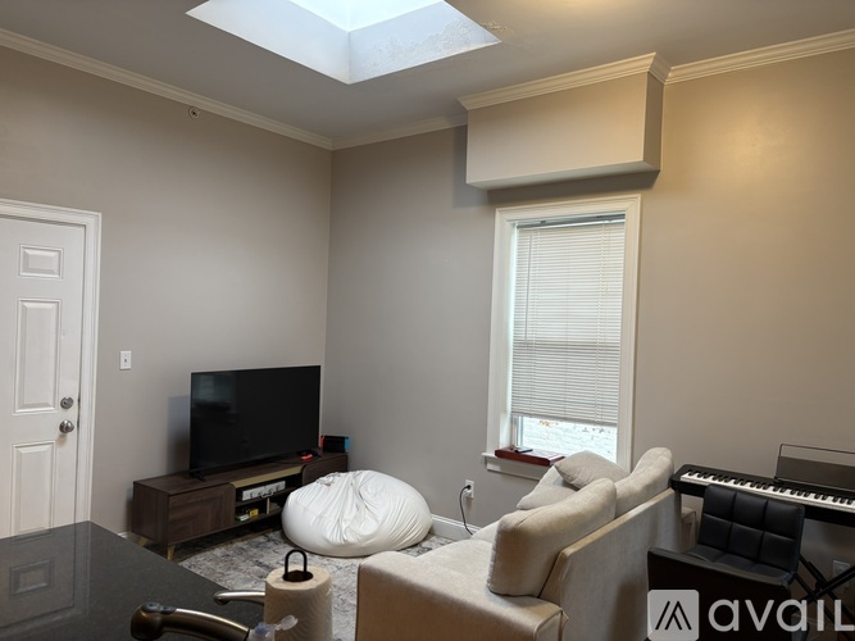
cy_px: 320
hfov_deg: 67.3
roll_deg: -2.1
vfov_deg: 53.0
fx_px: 642
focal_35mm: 26
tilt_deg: +0.3
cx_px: 428
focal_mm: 5.96
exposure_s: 1/60
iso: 80
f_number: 1.6
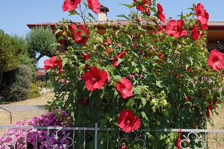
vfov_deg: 29.2
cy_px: 83
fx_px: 286
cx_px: 127
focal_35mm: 46
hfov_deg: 42.7
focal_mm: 28
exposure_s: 1/400
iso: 50
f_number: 4
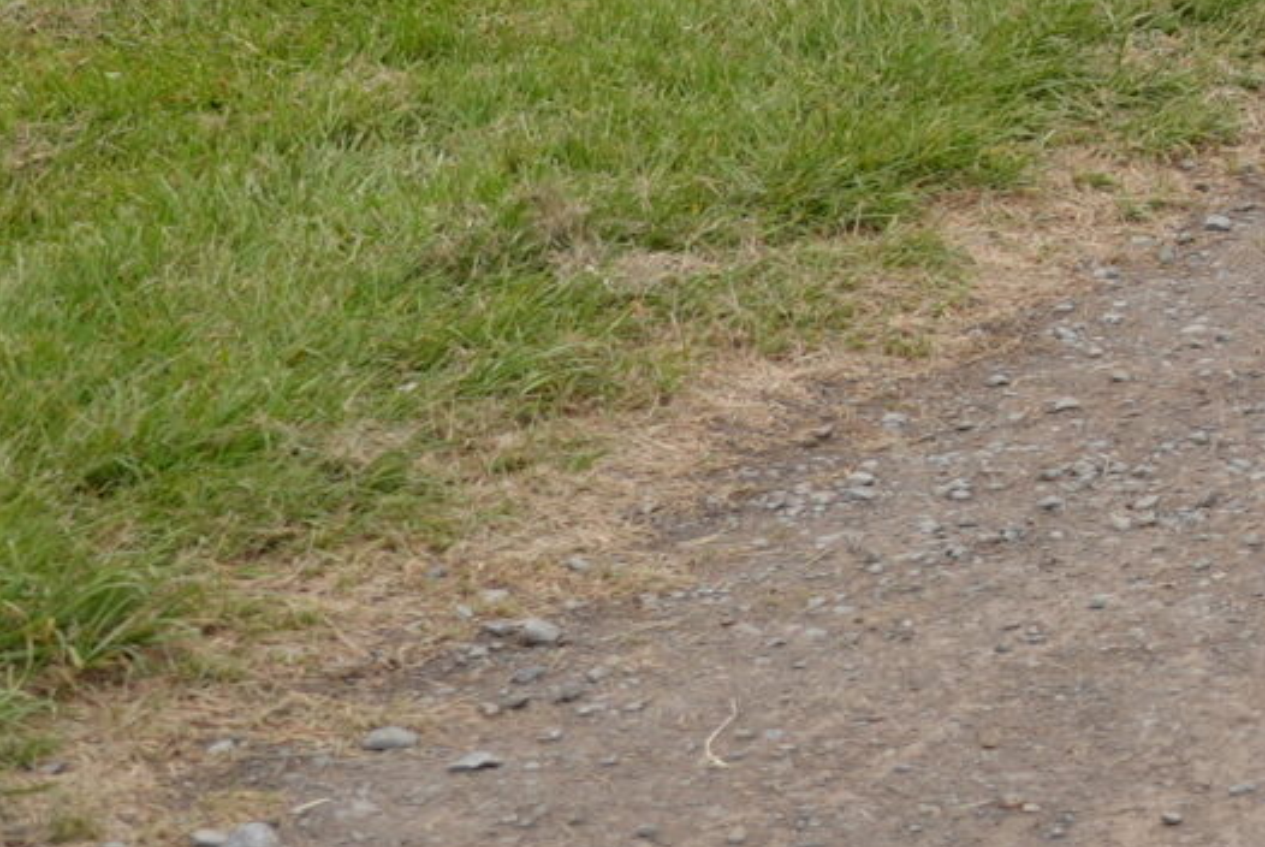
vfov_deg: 8.3
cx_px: 2884
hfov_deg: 11.3
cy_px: -1060
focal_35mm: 155
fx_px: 5452
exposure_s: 1/160
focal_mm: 34
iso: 125
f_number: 4
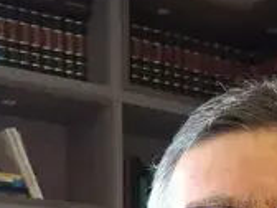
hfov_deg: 16.8
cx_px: 275
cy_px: 456
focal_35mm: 115
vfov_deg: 11.3
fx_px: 920
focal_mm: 5.54
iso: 320
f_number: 1.8
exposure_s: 1/40
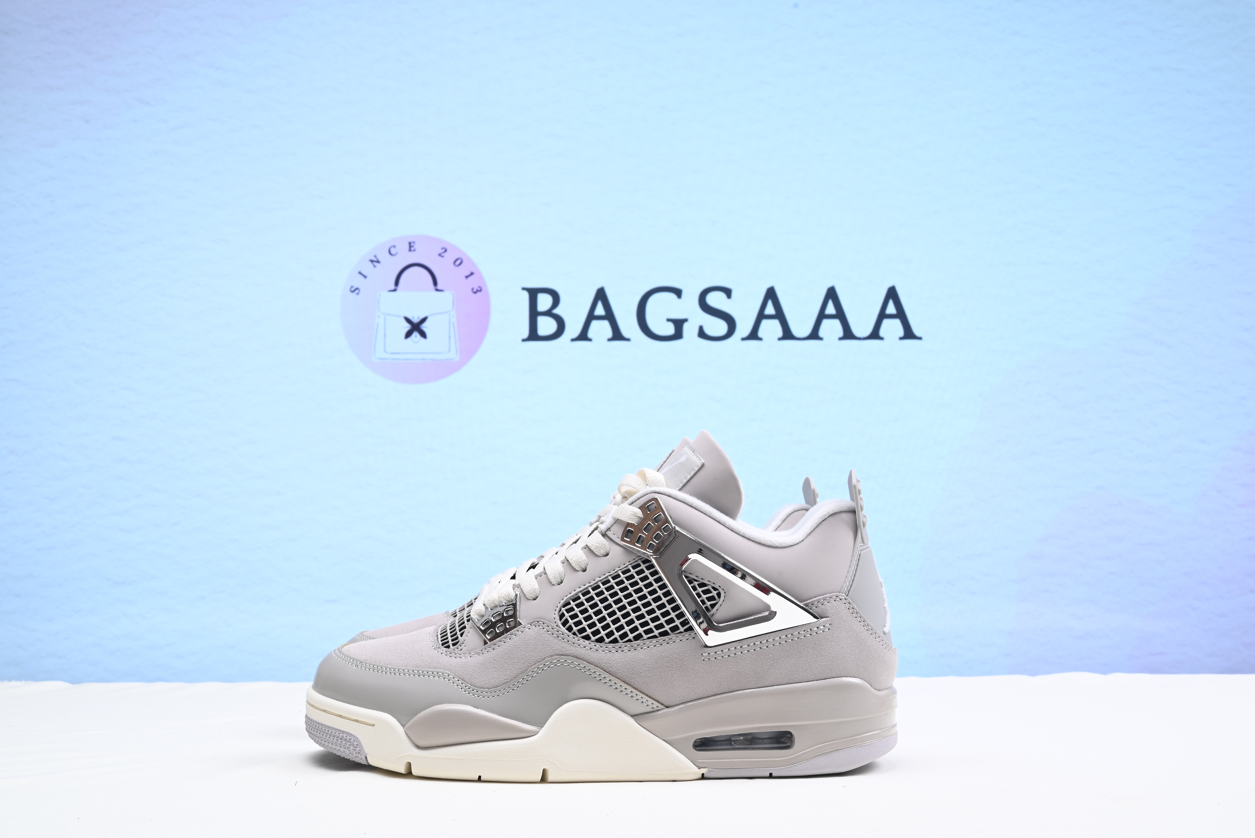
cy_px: 419
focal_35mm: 43
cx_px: 628
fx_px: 1500
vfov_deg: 31.2
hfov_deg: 45.4
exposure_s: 1/2
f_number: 16
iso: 100
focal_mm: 43
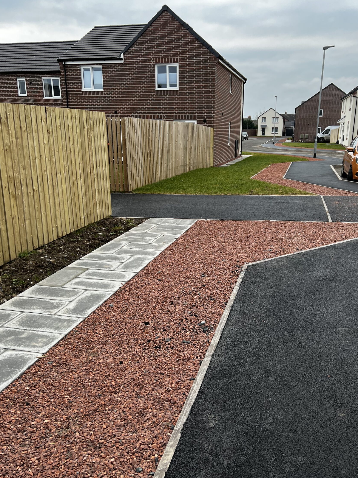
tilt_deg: -17.3
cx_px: 202
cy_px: 254
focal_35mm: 30
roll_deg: +0.2
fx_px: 414
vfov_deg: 59.9
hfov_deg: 46.7
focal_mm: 5.7
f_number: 1.5
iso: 40
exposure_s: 1/130
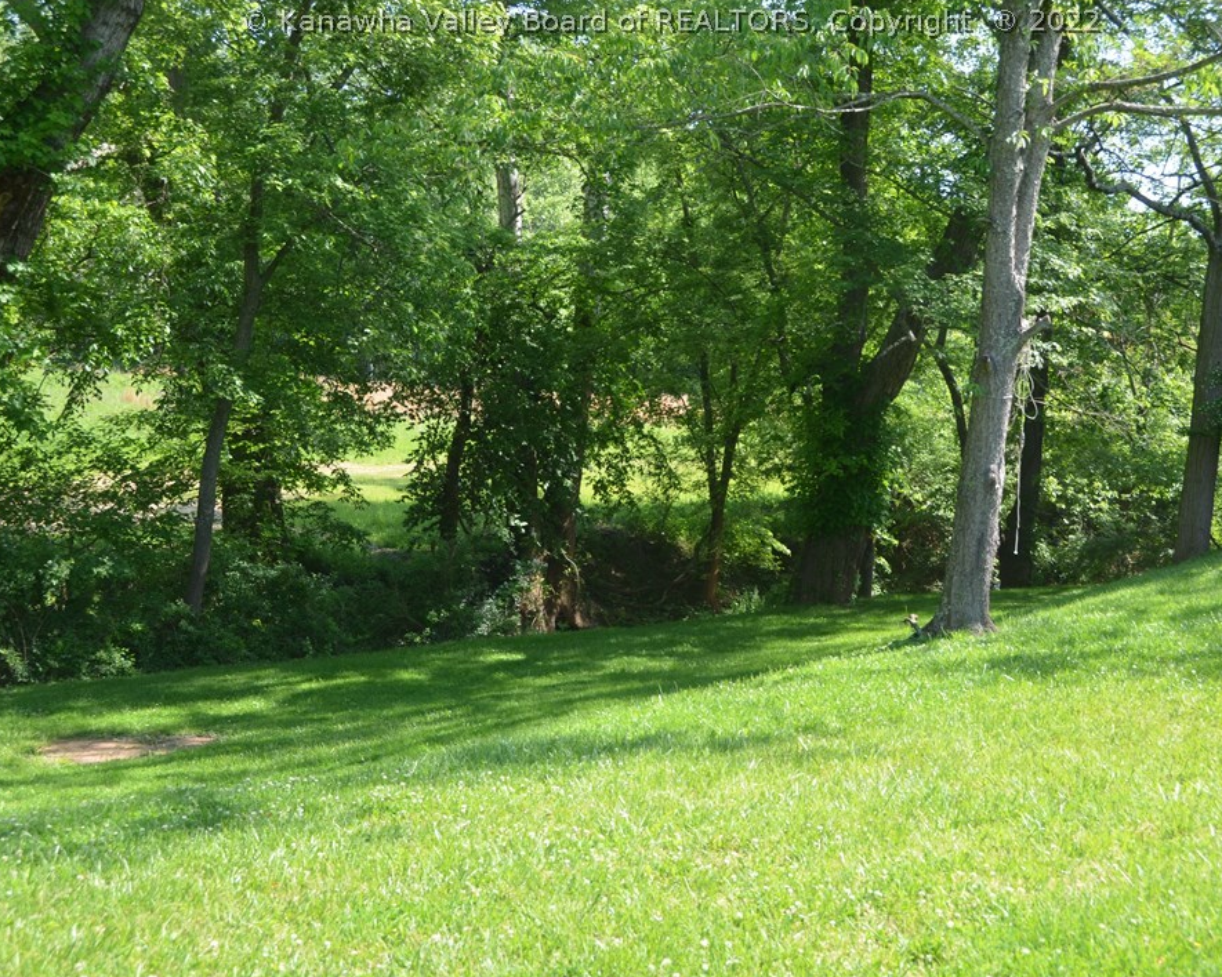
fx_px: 1938
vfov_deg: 28.3
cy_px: 493
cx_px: 670
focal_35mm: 54
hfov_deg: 35.0
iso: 200
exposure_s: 1/200
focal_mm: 31
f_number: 6.3
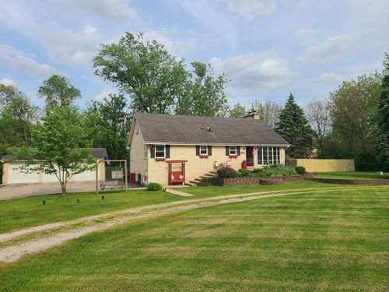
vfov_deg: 53.1
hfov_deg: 67.3
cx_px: 194
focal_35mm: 26
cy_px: 146
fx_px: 292
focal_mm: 5.4
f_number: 1.8
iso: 40
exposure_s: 1/1480
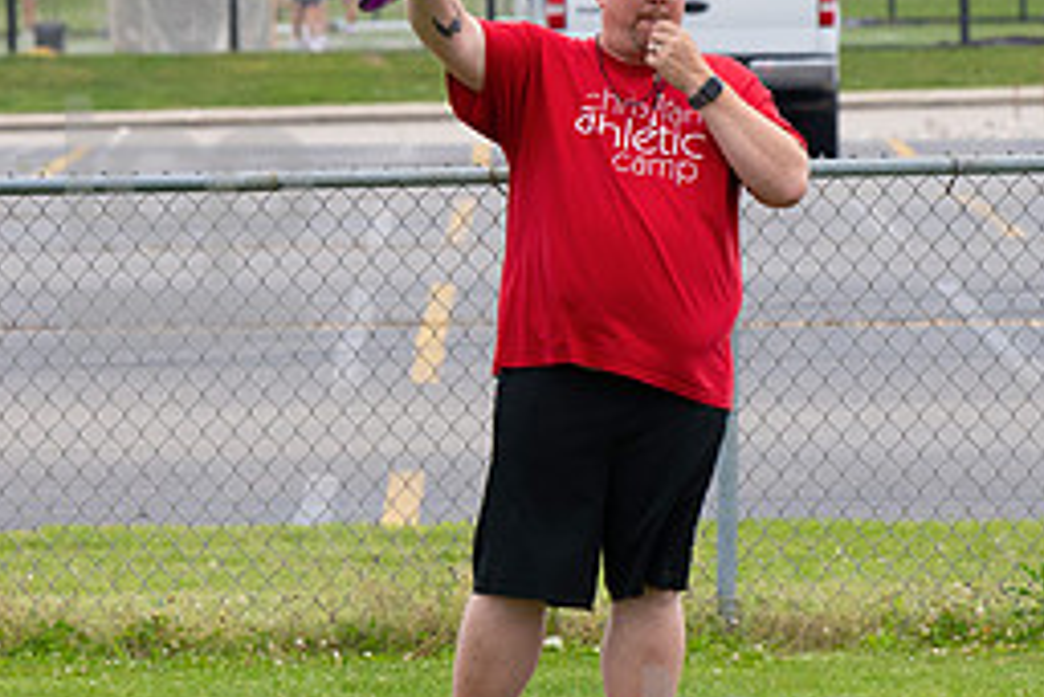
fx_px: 15233
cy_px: 240
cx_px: 188
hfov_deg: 3.9
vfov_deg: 2.6
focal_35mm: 525
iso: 400
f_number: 5.6
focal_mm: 155
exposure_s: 1/1250
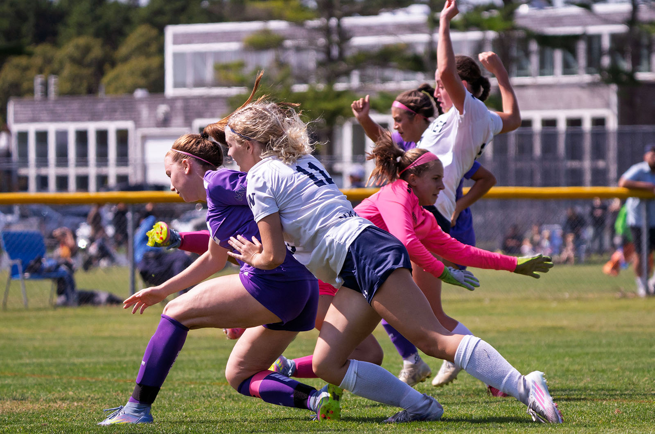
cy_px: 217
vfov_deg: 6.8
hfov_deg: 10.3
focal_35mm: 200
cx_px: 328
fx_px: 3632
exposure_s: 1/3200
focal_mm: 200
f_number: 5.6
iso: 800
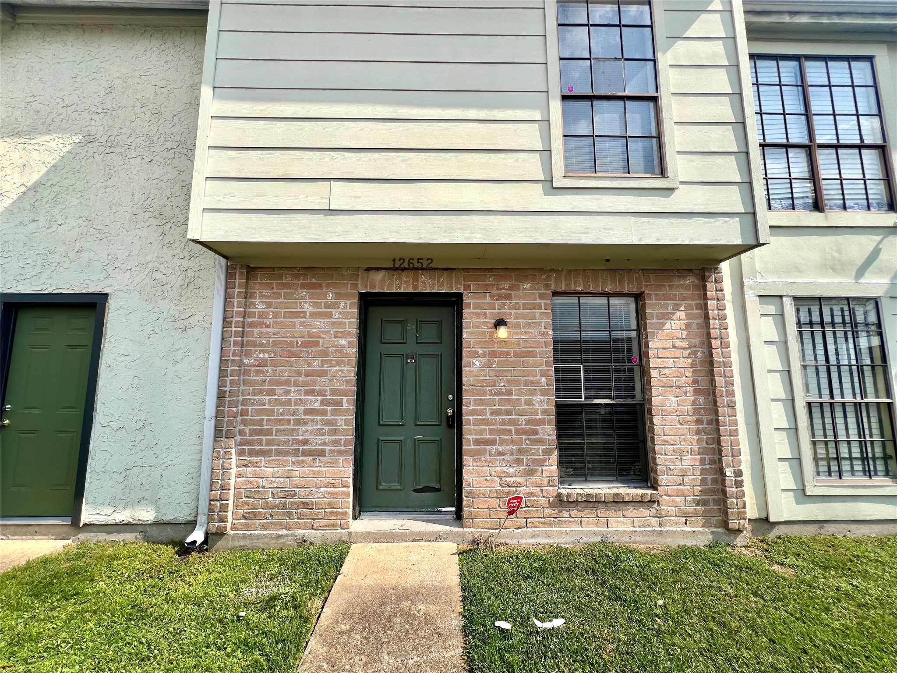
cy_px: 336
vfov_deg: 89.9
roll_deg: -0.5
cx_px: 448
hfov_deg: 106.2
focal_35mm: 13
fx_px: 337
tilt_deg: +7.4
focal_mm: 1.57
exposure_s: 1/1468
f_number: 1.8
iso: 32
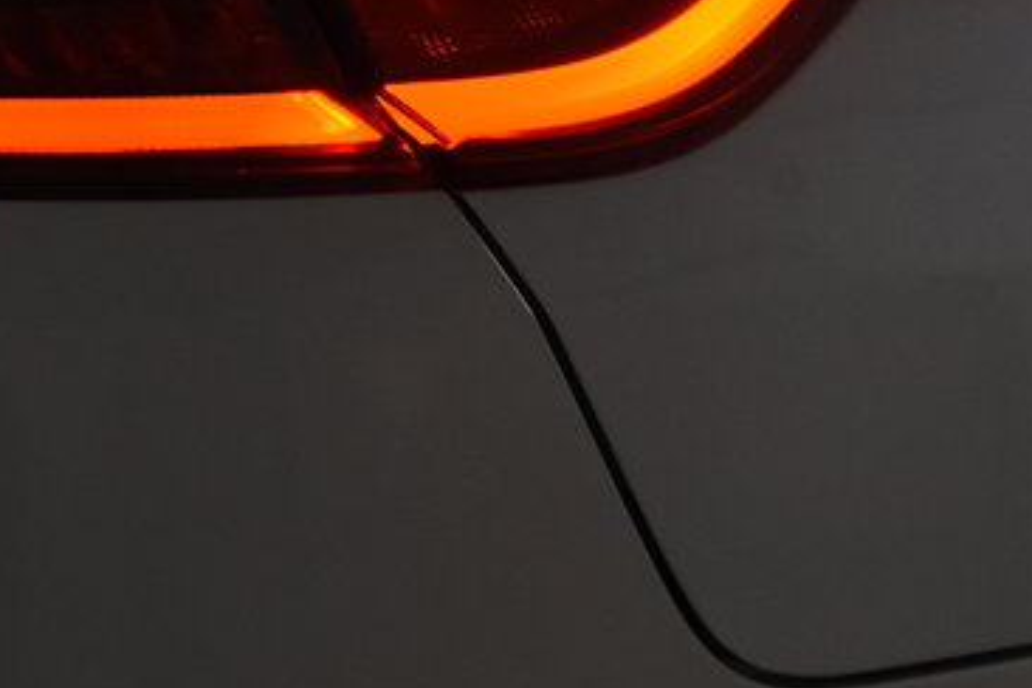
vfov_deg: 5.2
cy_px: 188
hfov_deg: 7.8
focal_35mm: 262
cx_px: 823
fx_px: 7510
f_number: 8
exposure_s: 1/250
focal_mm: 50
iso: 1600
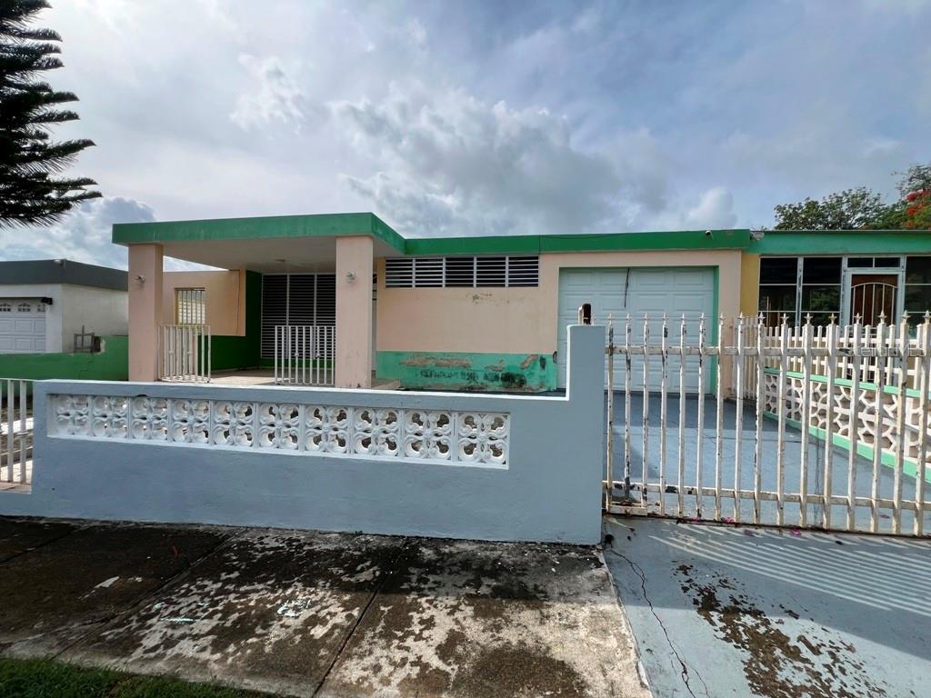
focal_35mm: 13
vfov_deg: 89.9
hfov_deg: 106.2
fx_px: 350
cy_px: 349
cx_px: 466
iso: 32
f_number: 1.8
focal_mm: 1.57
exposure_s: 1/1429
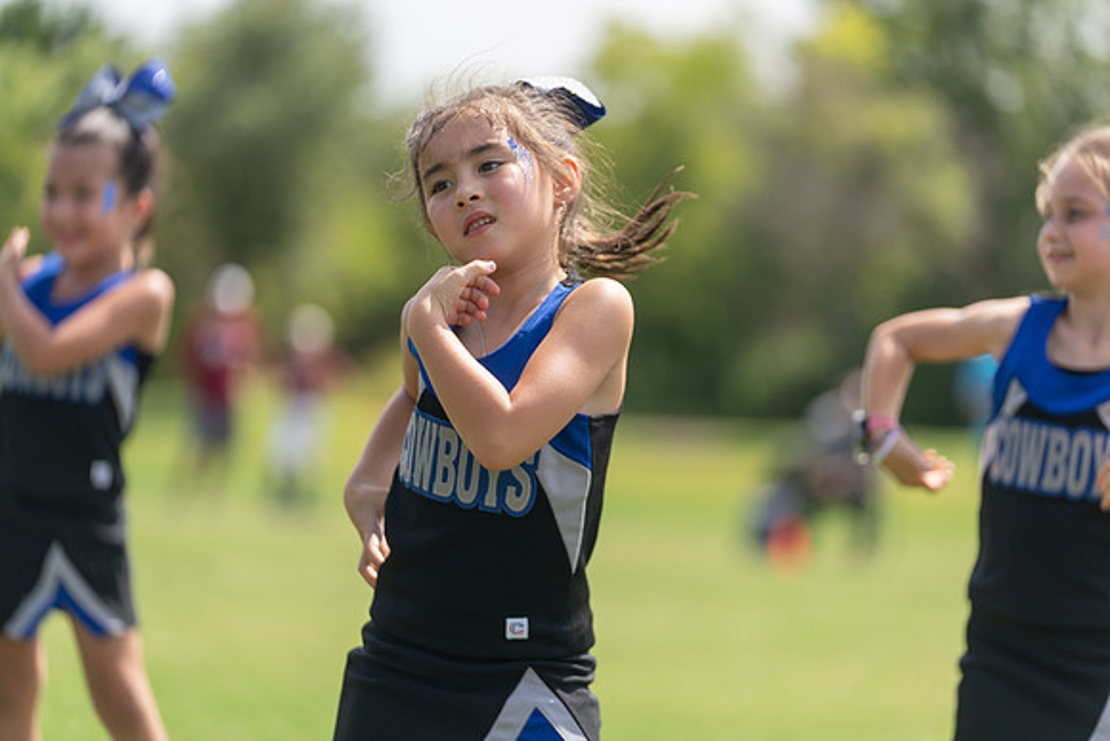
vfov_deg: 9.5
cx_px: 555
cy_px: 370
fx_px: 4441
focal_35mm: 144
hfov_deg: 14.2
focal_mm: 144
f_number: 2.8
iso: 100
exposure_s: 1/1250
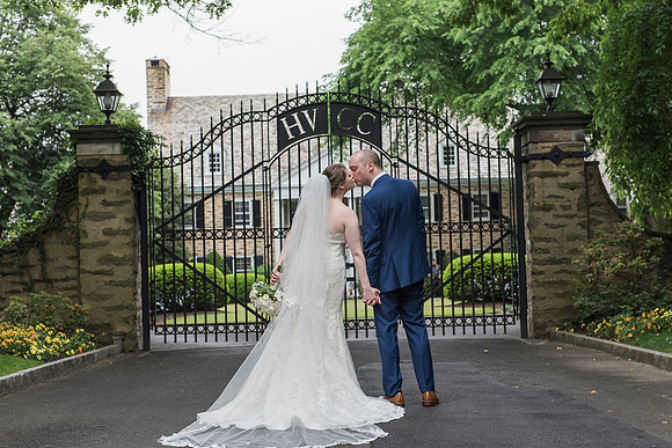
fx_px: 1108
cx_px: 331
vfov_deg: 22.9
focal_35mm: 59
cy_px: 224
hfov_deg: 33.7
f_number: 4
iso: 800
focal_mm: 58
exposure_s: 1/640
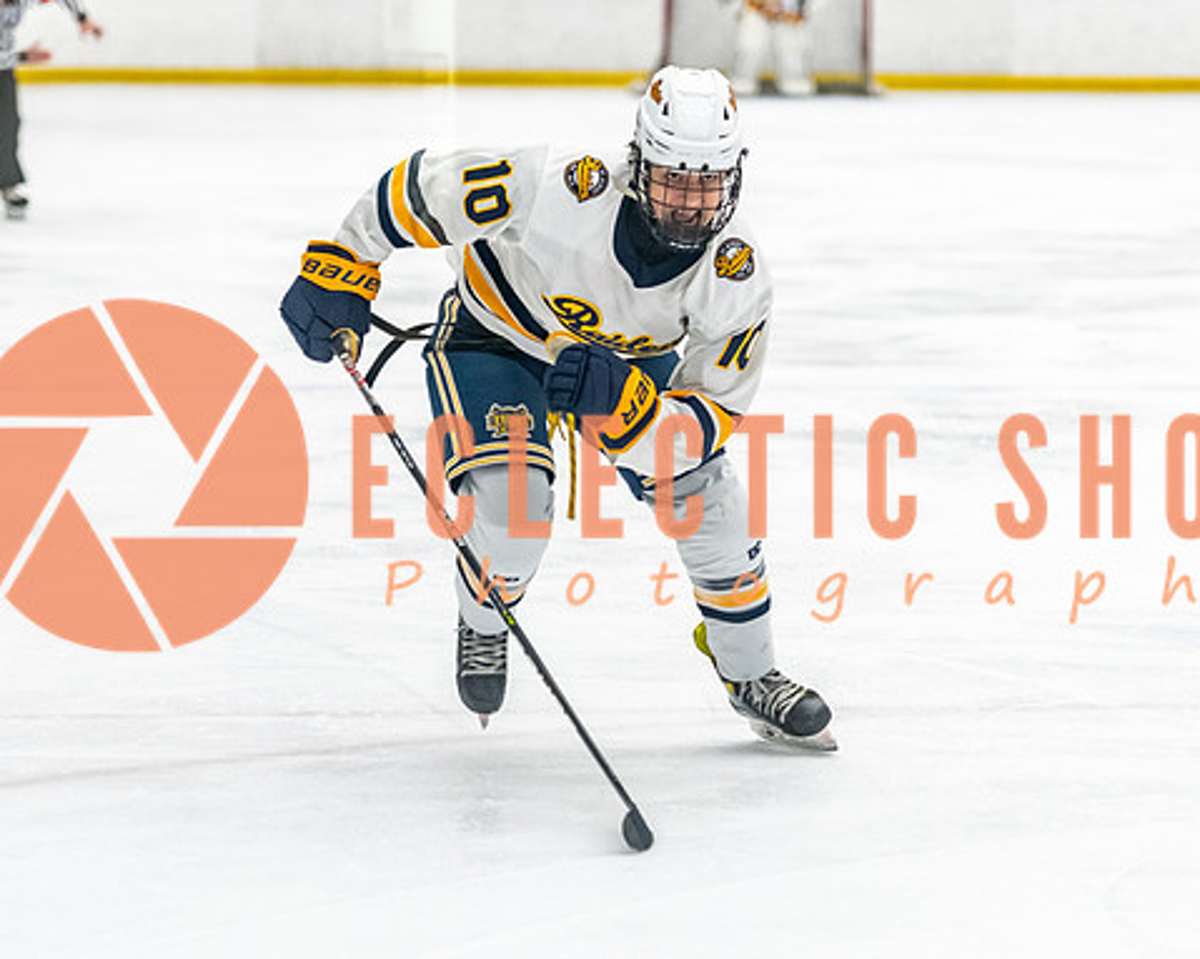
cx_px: 731
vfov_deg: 9.0
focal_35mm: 172
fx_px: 6107
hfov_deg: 11.2
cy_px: 598
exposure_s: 1/800
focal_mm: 105
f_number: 2.8
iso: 3200
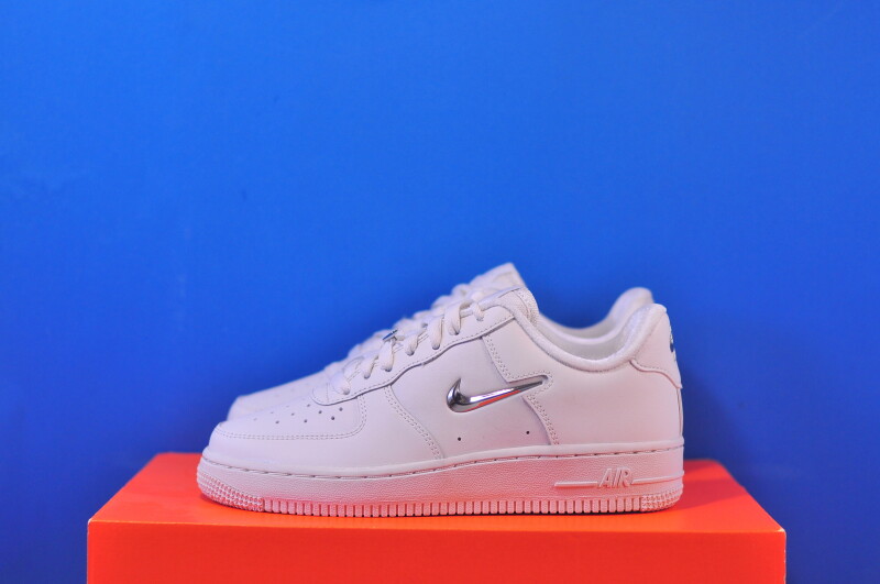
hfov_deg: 27.0
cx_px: 440
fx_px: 1831
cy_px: 292
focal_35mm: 75
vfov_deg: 18.1
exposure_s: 1/320
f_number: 2.5
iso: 250
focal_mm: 50
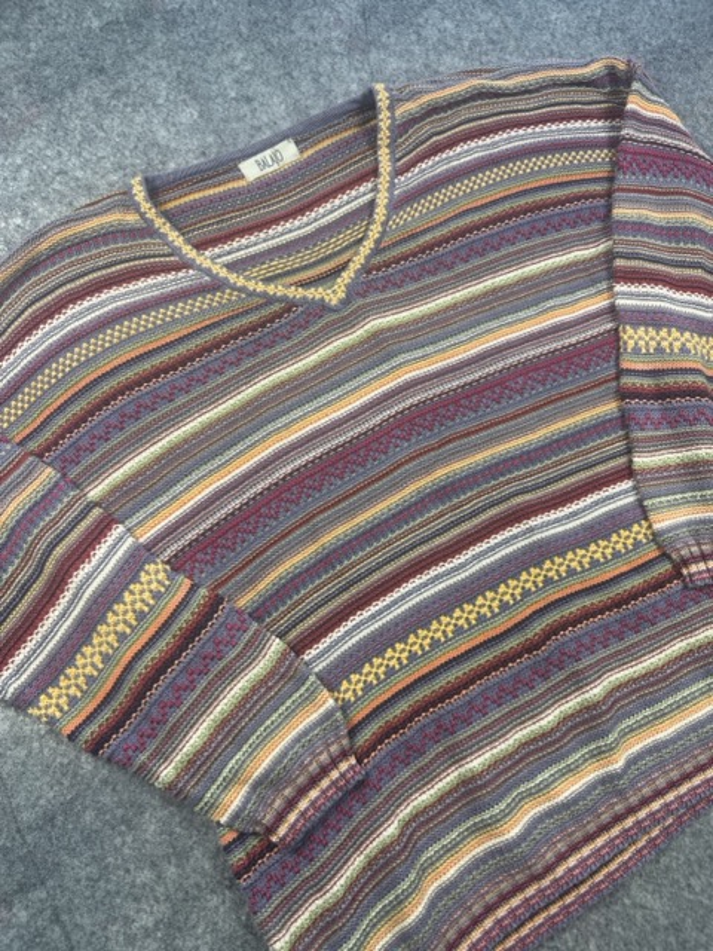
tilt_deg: -57.2
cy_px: 476
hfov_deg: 56.8
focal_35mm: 24
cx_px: 356
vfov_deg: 71.6
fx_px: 659
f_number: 1.78
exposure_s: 1/100
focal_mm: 6.76
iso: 64
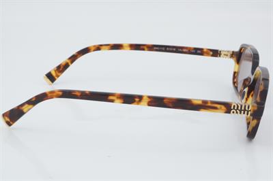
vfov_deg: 18.2
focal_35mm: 75
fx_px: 568
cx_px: 136
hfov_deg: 27.0
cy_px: 90
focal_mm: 50
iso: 100
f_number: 32
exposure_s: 1/3
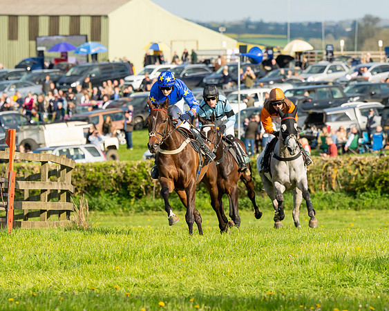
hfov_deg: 5.8
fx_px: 3823
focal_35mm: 332
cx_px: 184
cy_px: 172
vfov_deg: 4.7
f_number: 5
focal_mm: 175
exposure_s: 1/2000
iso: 400
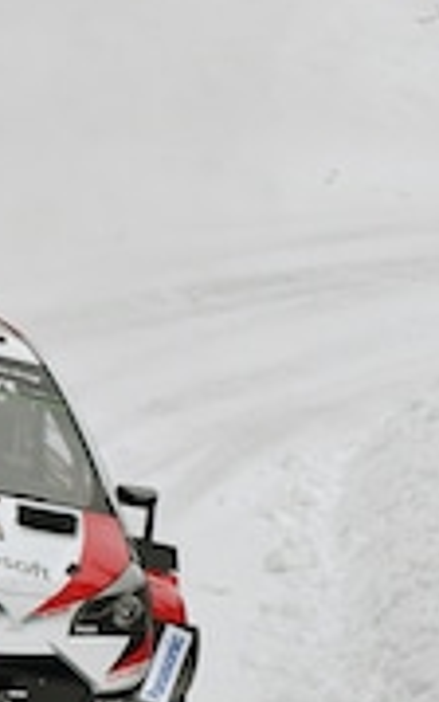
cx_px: 196
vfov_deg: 3.9
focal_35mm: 537
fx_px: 10271
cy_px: 341
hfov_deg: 2.4
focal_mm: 140
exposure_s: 1/1250
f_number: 3.2
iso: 640
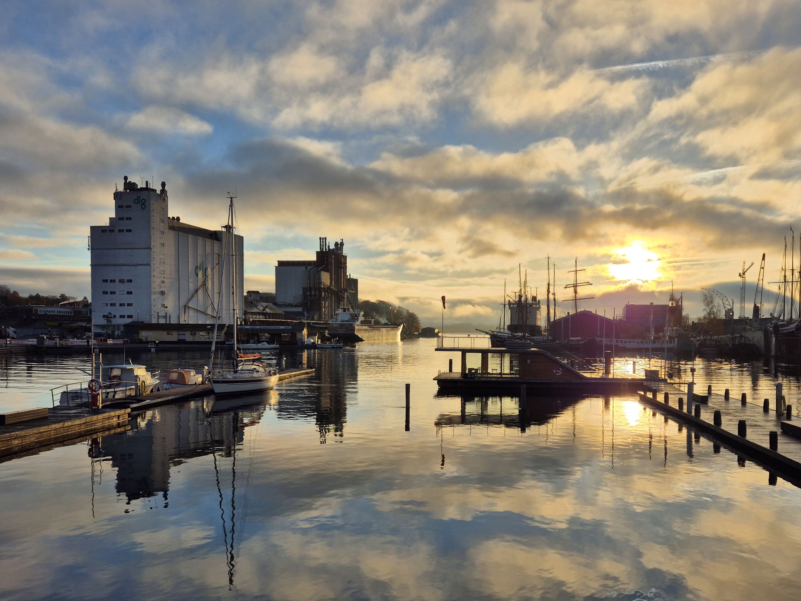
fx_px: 694
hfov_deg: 59.4
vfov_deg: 46.6
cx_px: 487
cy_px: 349
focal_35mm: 30
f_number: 1.8
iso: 25
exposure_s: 1/5360
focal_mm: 5.4
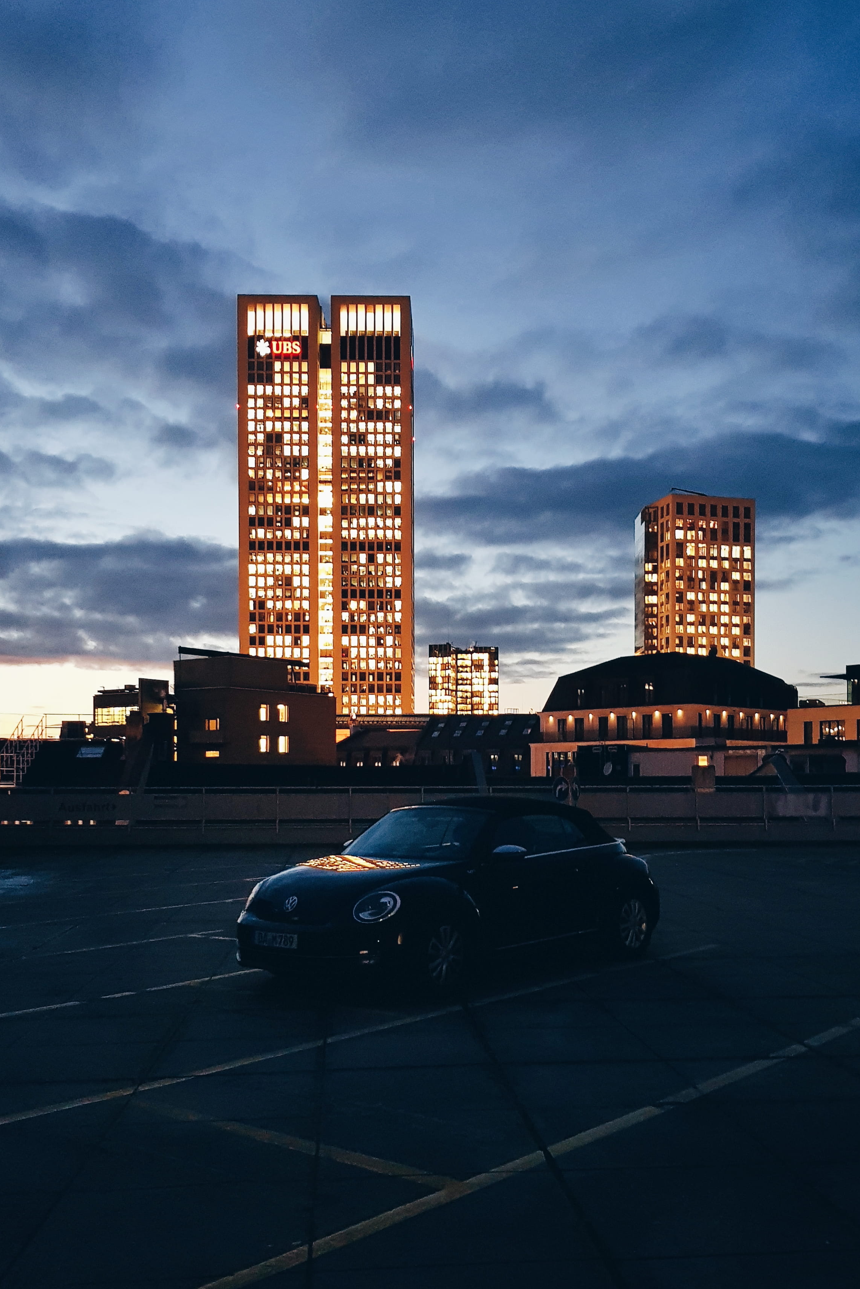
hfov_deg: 46.4
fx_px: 1003
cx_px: 415
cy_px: 666
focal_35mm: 28
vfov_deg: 65.5
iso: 320
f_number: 1.7
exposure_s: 1/10
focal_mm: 4.3
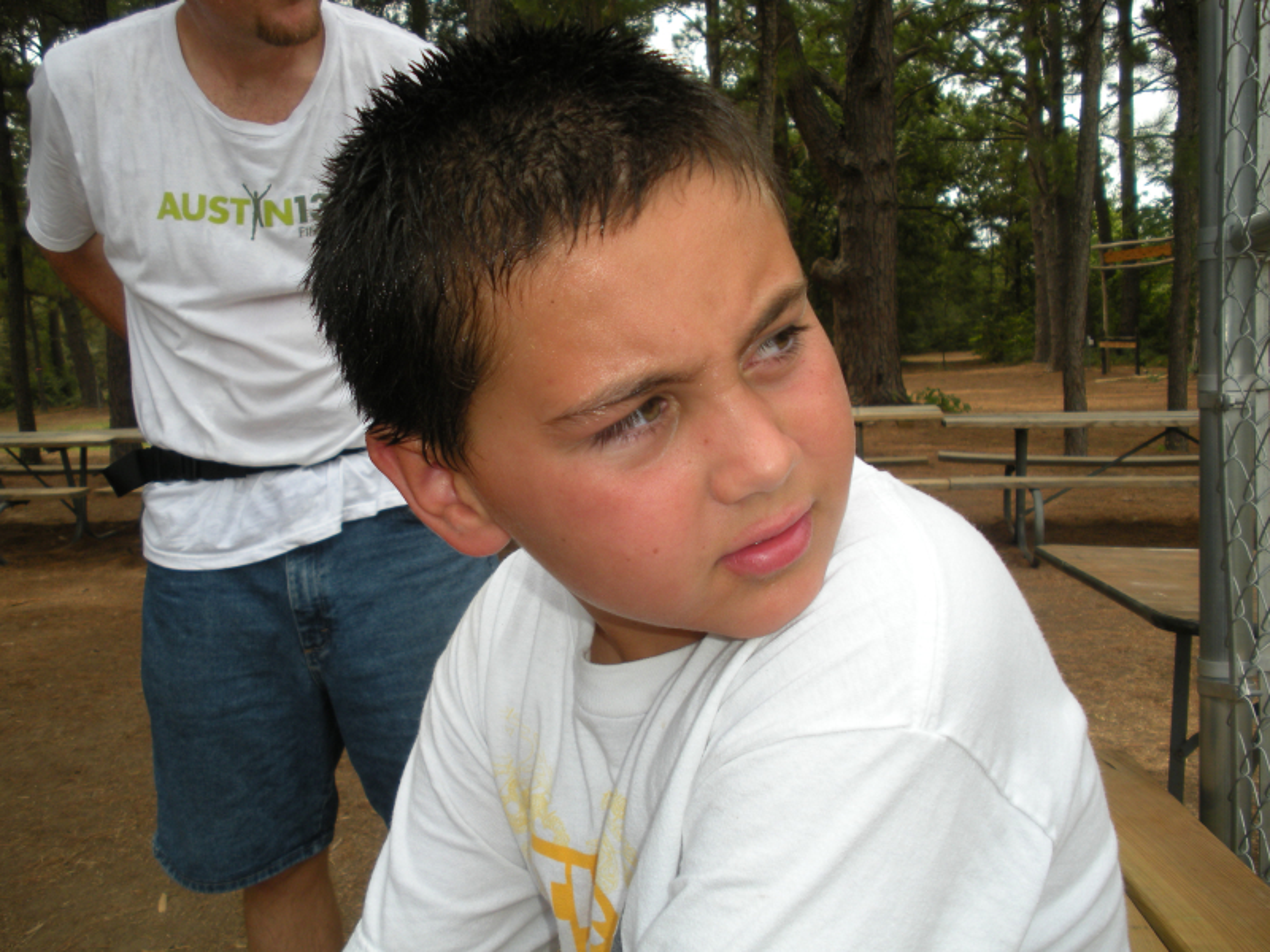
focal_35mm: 36
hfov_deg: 51.4
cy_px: 476
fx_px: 1321
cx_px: 635
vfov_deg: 39.7
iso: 64
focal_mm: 6.3
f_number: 3.5
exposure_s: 1/258
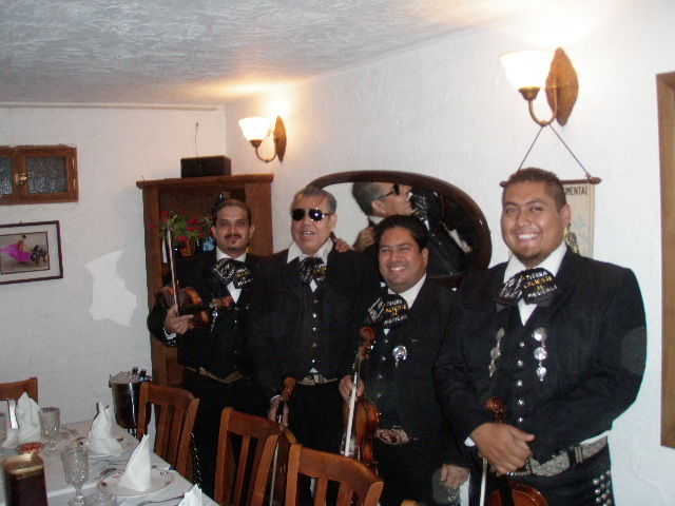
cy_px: 253
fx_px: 741
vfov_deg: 37.7
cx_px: 338
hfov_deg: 49.0
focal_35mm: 38
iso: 200
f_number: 3.5
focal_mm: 6.7
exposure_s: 1/30
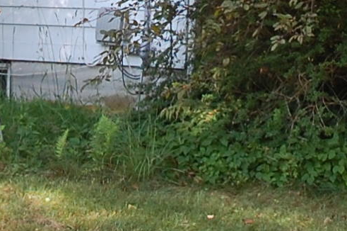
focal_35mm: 220
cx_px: 108
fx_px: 2118
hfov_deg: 9.4
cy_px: -246
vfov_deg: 6.1
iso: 400
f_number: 9
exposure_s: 1/125
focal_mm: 24
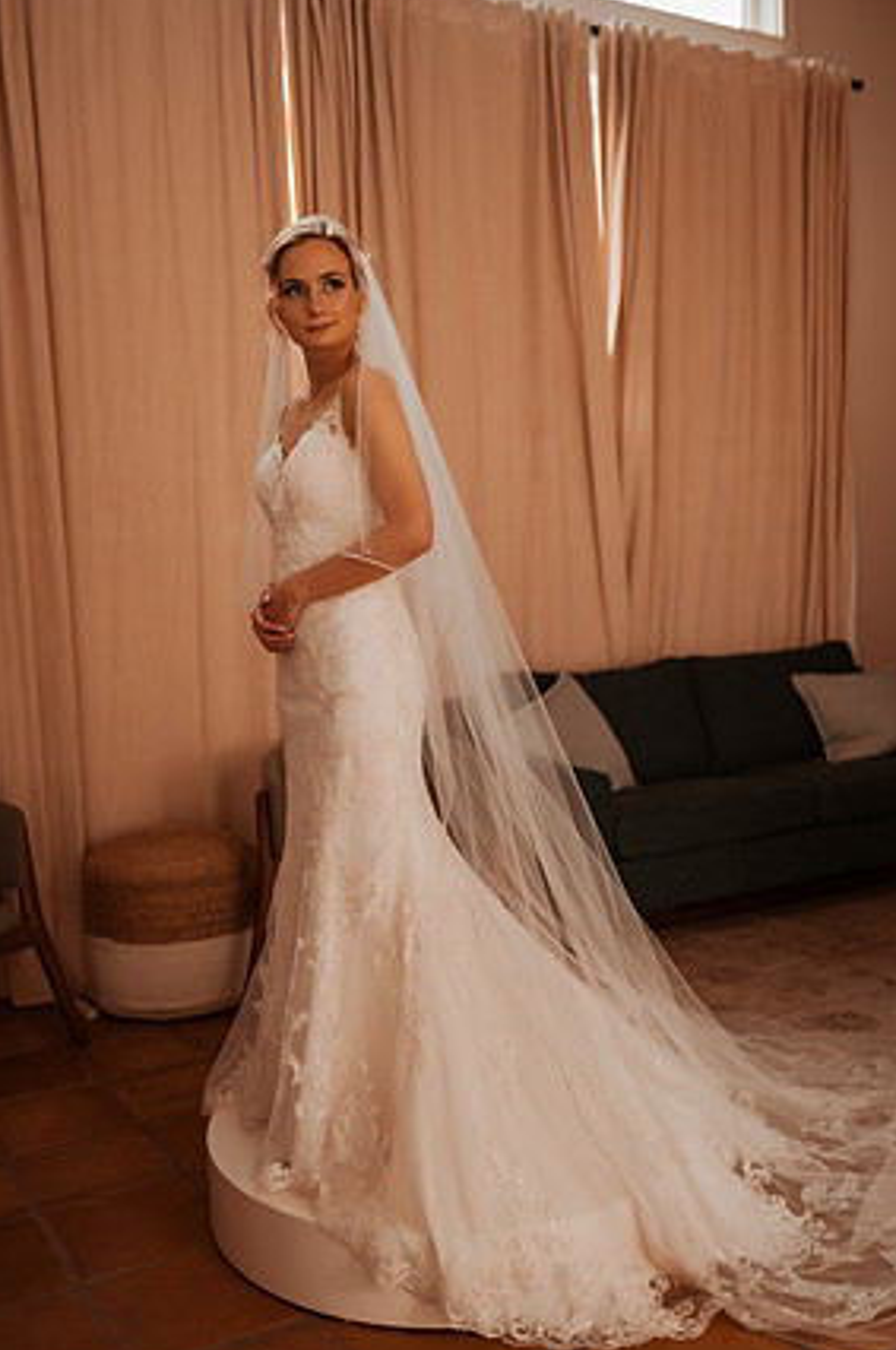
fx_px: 1385
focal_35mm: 37
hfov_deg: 35.9
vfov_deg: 51.9
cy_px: 662
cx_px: 464
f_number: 1.8
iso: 320
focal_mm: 35
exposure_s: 1/640
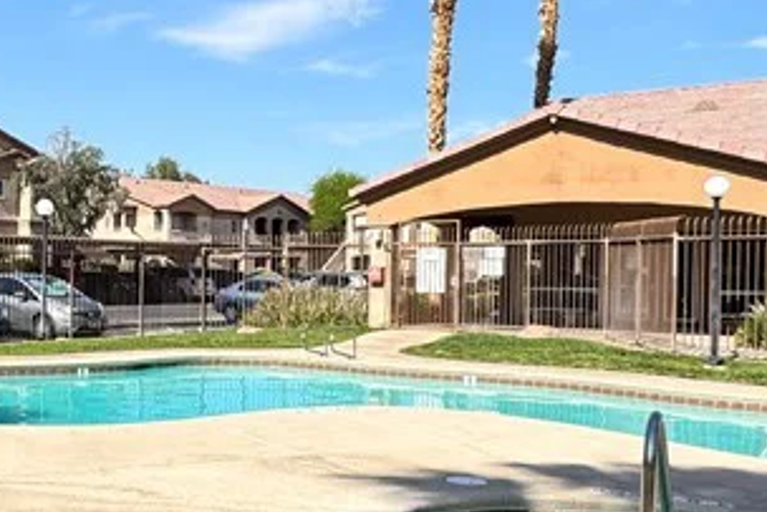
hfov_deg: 37.8
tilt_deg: -1.8
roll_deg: -0.3
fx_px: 1044
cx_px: 86
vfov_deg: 27.5
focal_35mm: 49
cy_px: 293
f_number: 2.2
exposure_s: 1/1477
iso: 50
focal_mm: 2.22
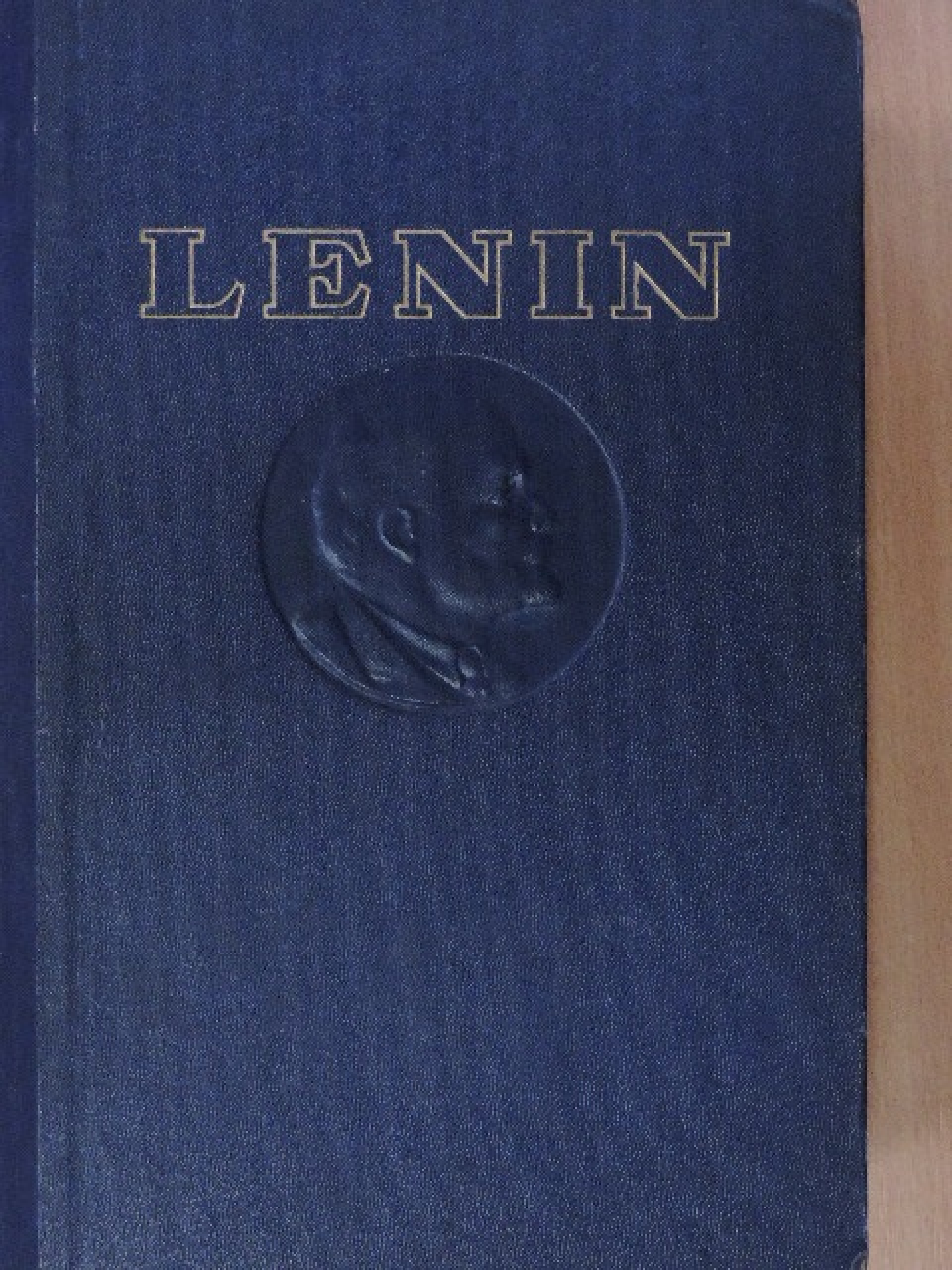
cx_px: 476
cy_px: 635
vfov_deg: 26.0
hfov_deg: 19.6
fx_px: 2750
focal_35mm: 75
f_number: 3.9
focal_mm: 13.3
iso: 1600
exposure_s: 1/60
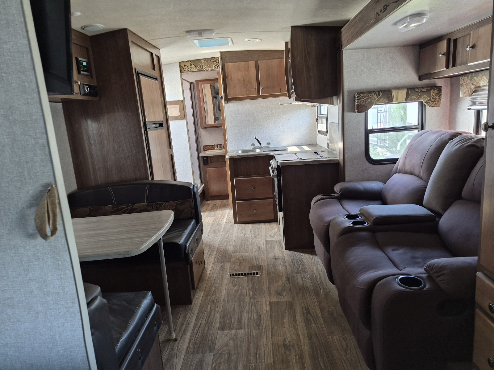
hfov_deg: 73.9
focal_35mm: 23
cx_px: 247
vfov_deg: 58.9
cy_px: 185
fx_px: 328
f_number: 1.8
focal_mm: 5.4
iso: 250
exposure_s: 1/120
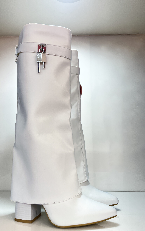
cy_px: 114
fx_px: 177
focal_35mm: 28
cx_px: 66
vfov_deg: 66.5
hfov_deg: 44.5
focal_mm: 5.1
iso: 40
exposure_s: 1/100
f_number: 1.6
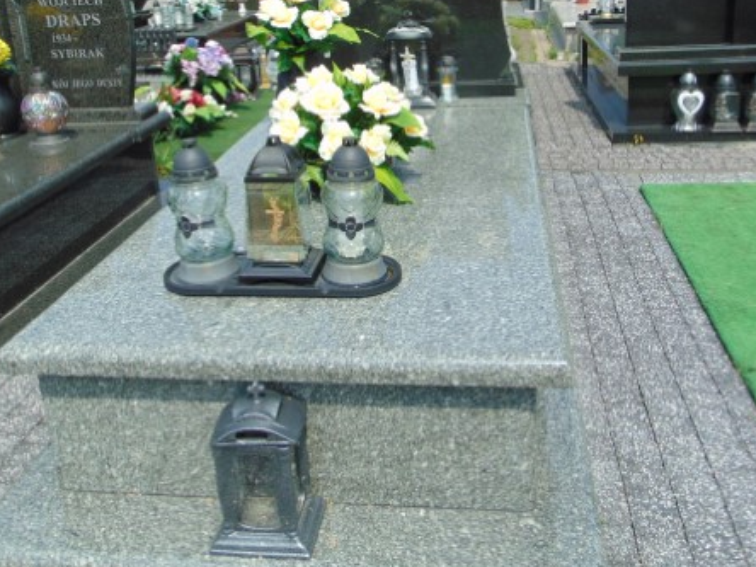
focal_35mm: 36
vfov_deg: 39.0
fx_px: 786
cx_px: 393
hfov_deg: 51.3
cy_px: 170
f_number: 7.7
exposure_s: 1/250
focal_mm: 4.5
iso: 80
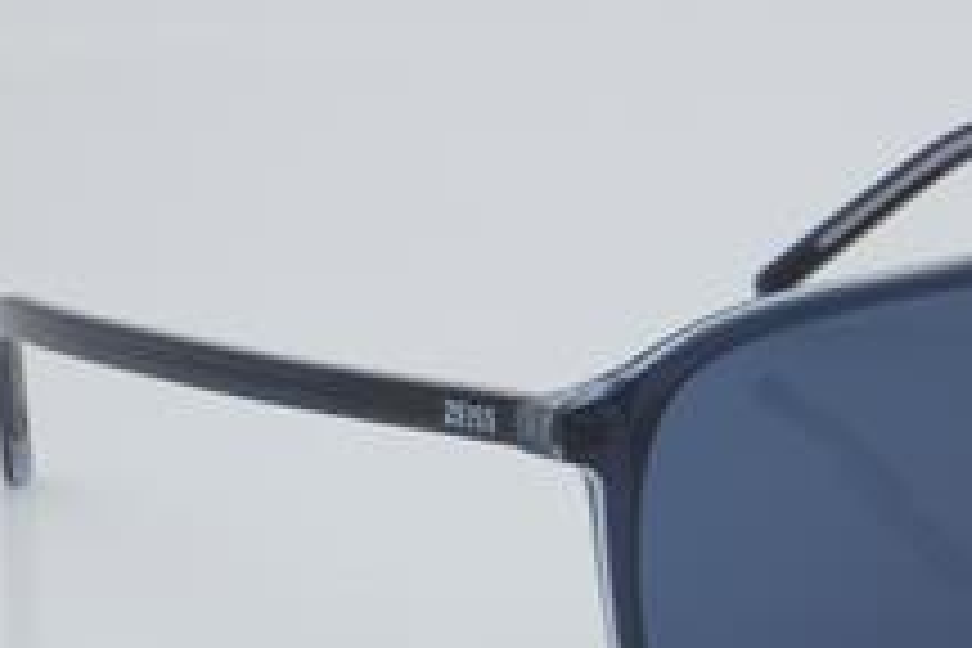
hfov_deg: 14.6
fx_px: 3753
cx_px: 842
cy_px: 477
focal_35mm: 139
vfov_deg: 9.9
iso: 100
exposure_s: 1/4
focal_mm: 50
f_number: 32
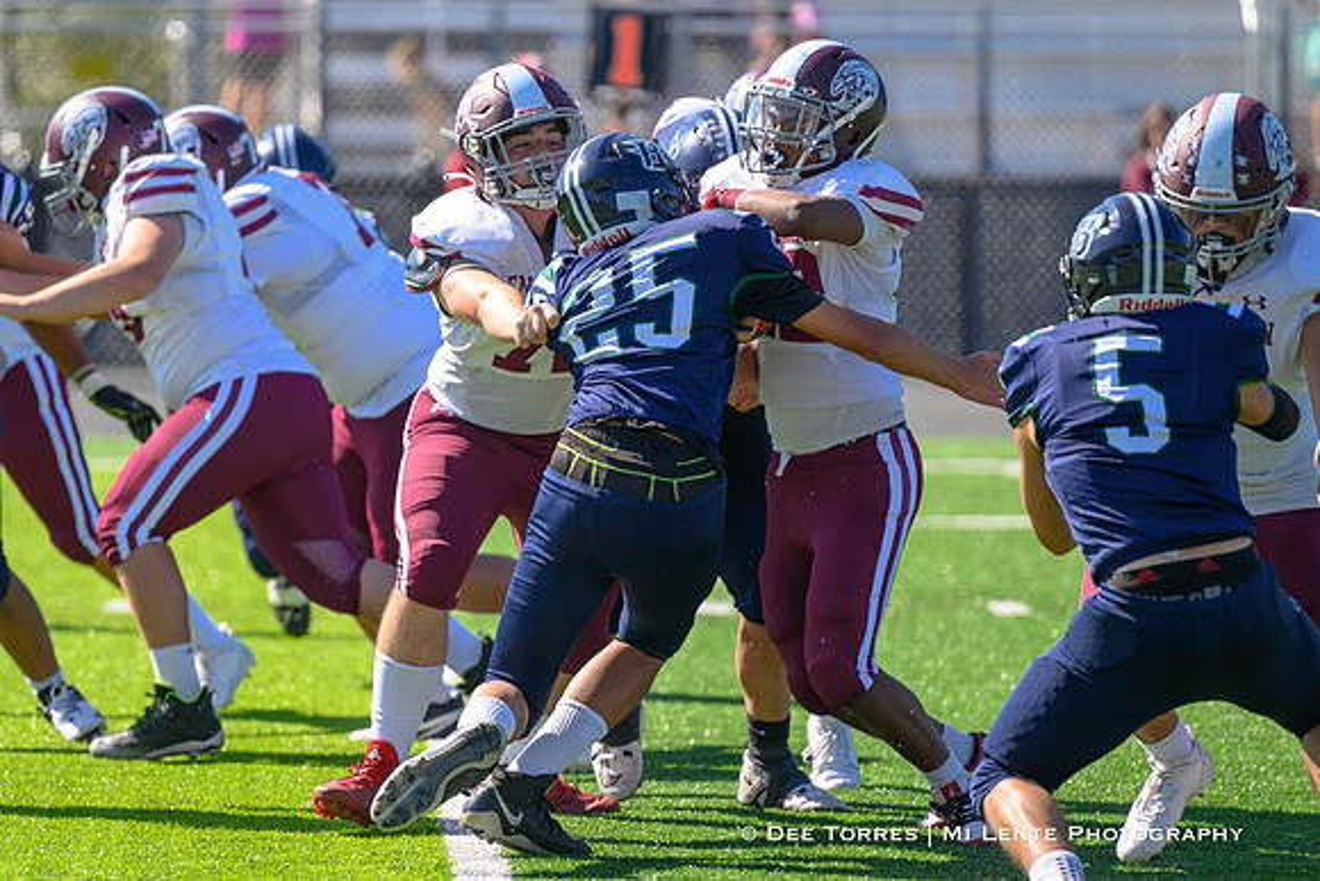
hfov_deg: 6.1
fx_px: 12394
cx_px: 531
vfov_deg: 4.1
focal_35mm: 338
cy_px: 443
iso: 720
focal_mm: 280
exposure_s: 1/2500
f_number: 4
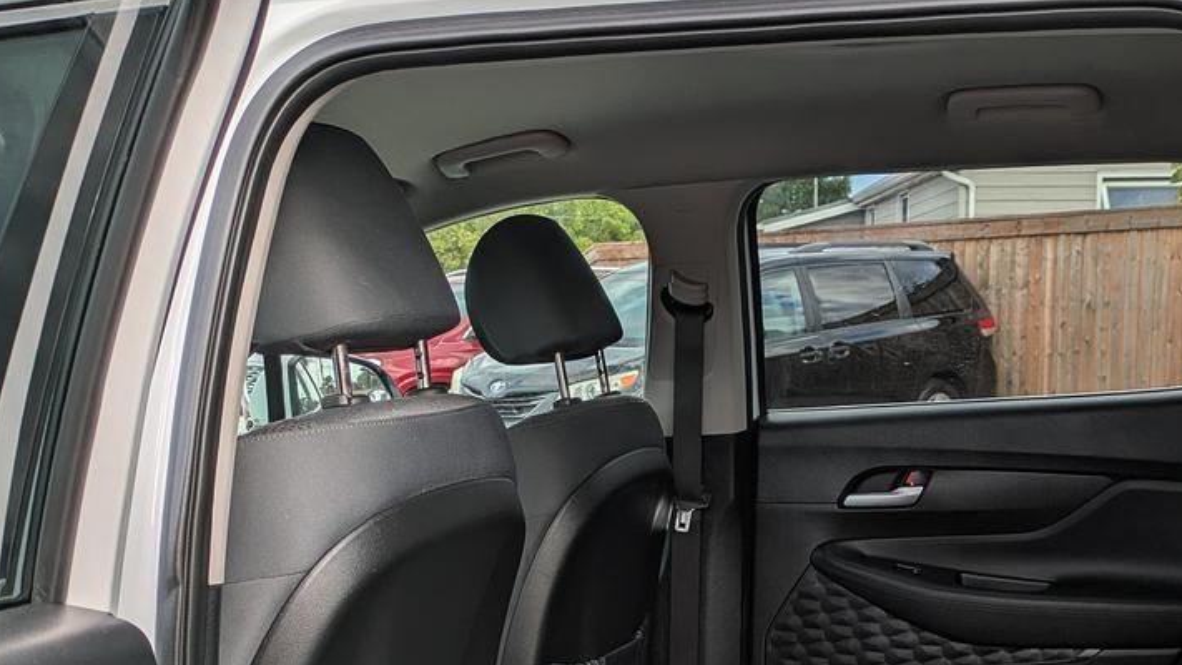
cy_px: 655
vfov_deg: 23.5
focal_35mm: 49
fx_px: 1536
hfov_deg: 41.5
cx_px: 804
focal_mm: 5.43
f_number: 1.89
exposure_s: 1/935
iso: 45
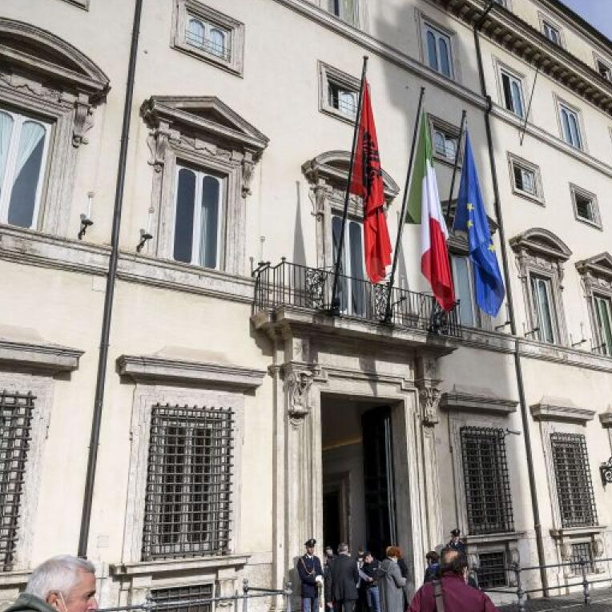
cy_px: 304
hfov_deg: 50.0
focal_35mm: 32
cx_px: 417
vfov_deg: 51.1
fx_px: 640
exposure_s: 1/8000
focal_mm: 24
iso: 1100
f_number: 7.1
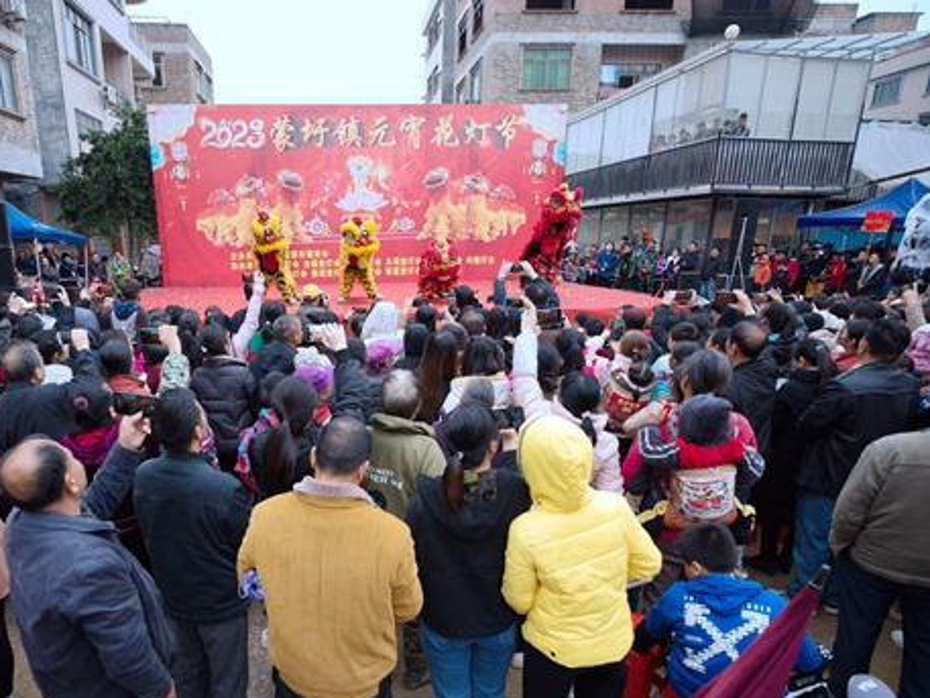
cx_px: 342
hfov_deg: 77.4
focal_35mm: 21
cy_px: 435
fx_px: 564
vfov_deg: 62.6
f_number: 5.6
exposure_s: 1/160
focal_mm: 21
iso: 400
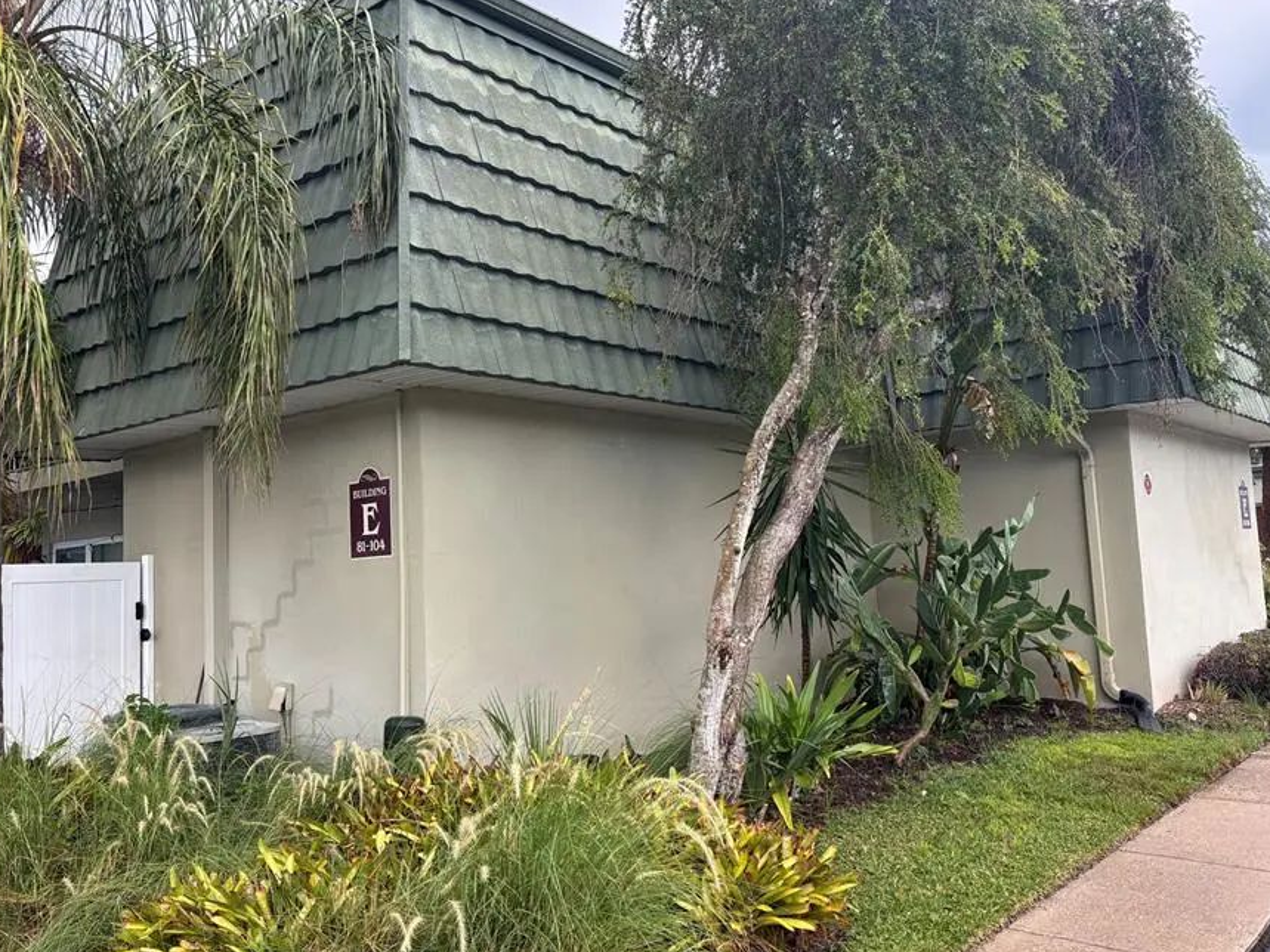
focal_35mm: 31
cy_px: 461
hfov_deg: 58.3
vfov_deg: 45.4
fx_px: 1137
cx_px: 690
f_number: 1.6
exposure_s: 1/334
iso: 50
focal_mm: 5.96
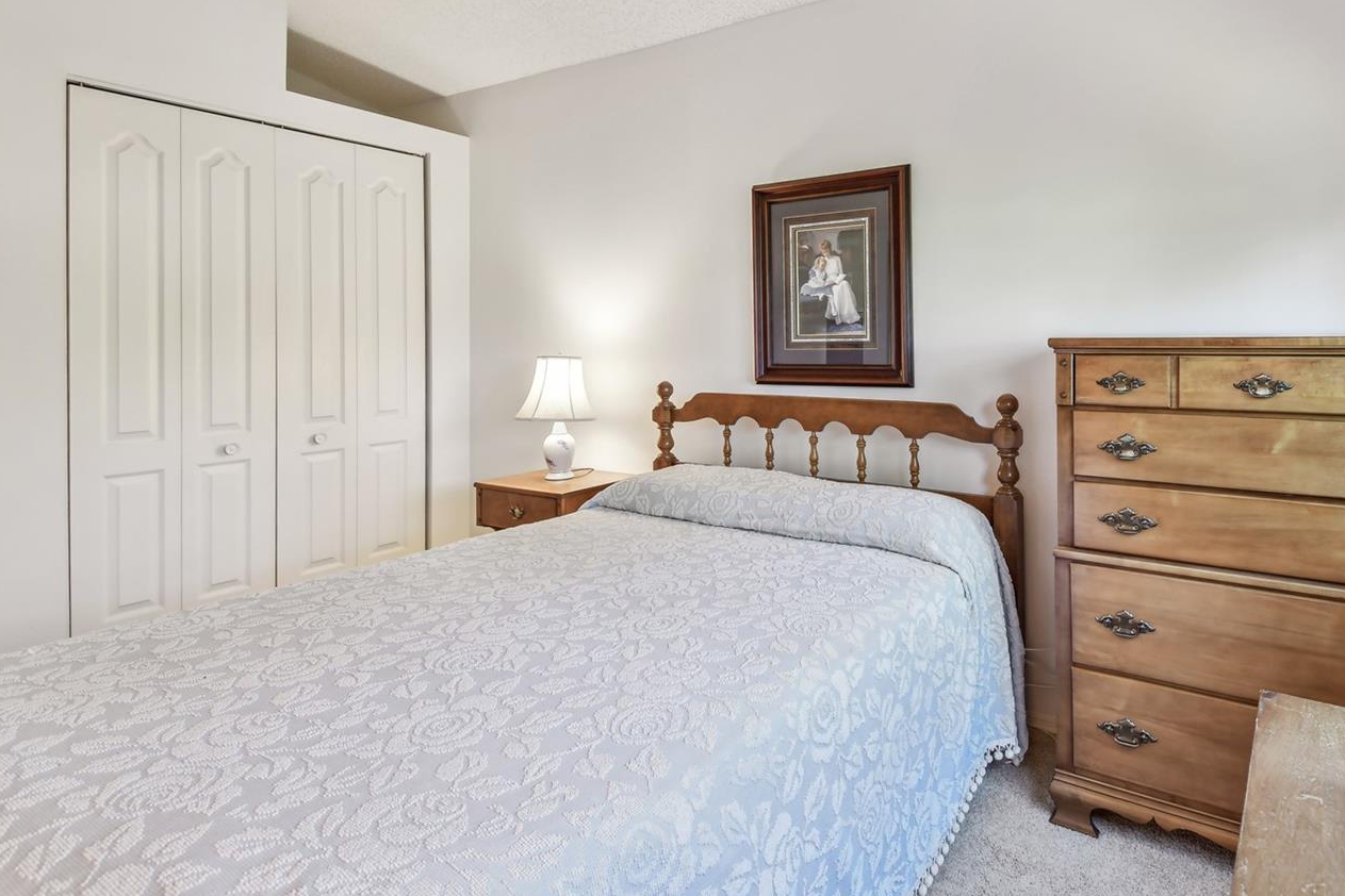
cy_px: 377
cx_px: 839
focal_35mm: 19
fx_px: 710
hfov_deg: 85.2
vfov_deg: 64.2
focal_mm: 10
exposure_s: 1/4
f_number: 7.1
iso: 100
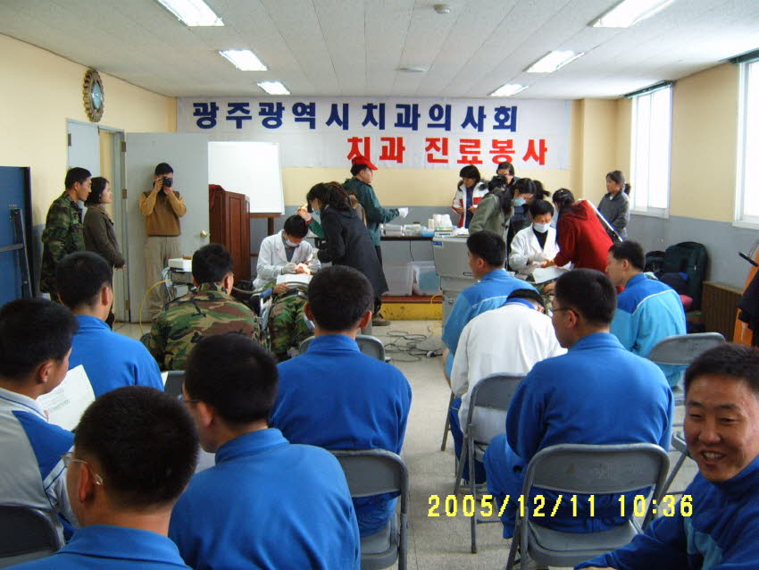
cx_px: 380
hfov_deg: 50.1
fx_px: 812
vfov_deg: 38.7
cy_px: 285
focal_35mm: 37
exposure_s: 1/30
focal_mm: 6.2
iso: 141
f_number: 2.9
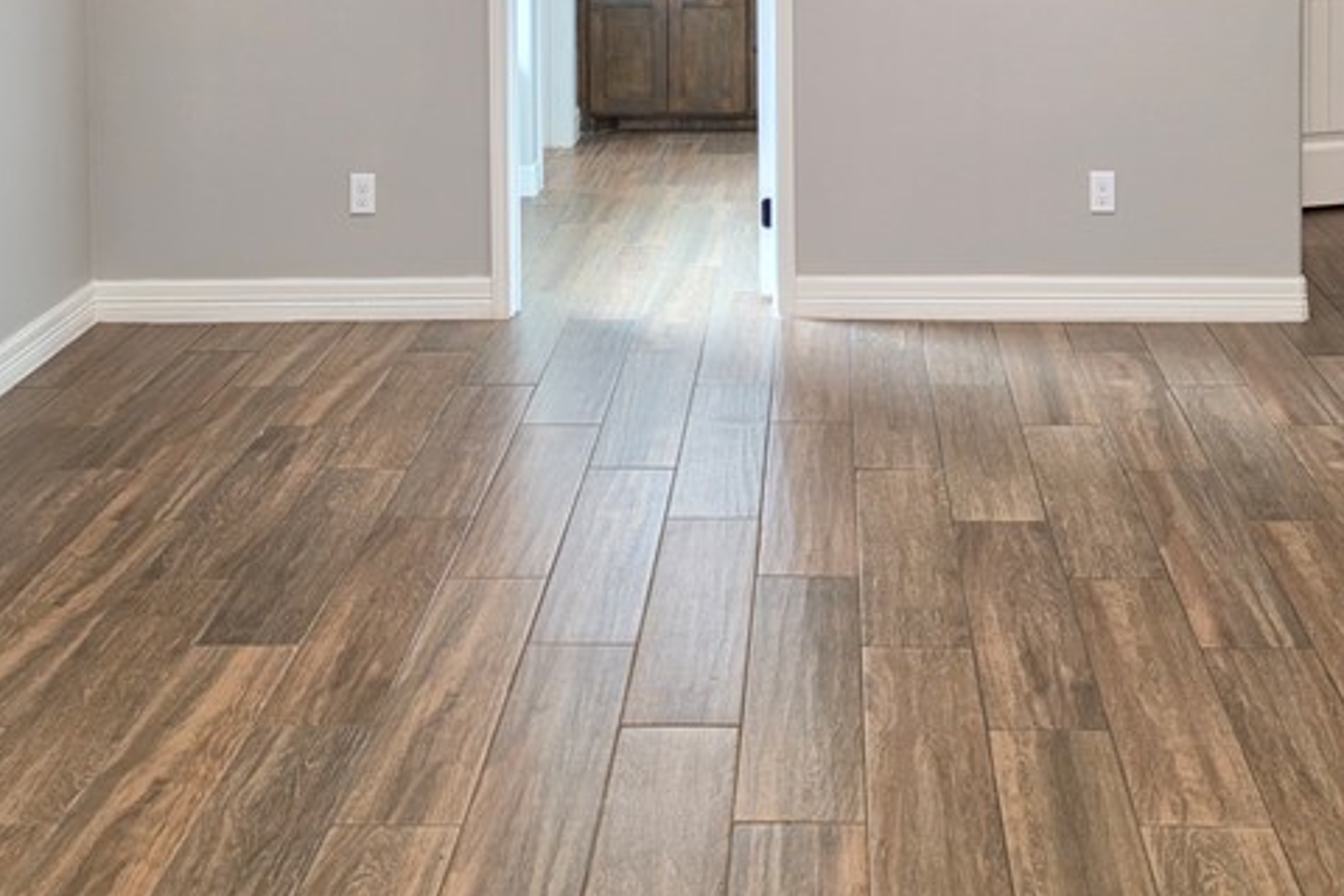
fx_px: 1904
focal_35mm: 51
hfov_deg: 38.7
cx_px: 801
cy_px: -126
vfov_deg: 24.4
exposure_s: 1/120
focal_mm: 6.5
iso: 200
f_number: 1.4
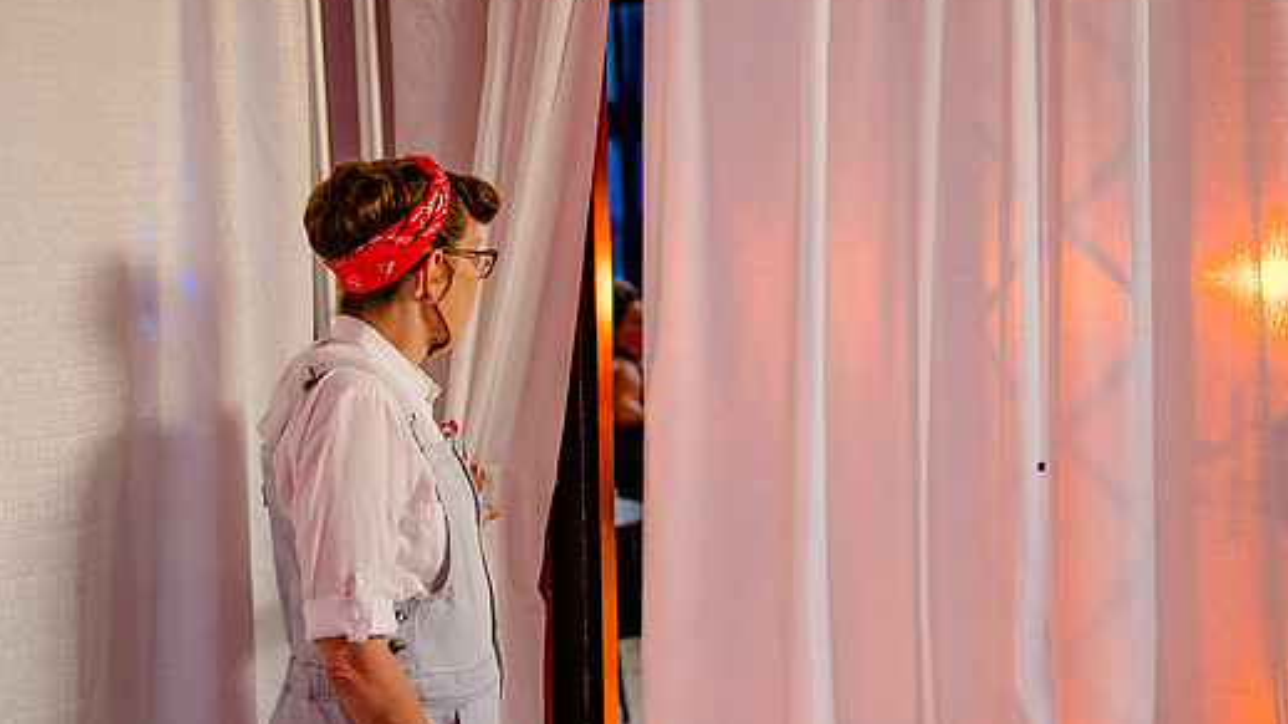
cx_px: 607
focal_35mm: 88
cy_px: 329
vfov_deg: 13.7
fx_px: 3005
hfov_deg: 24.2
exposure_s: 1/160
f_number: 4
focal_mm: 65
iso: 2500
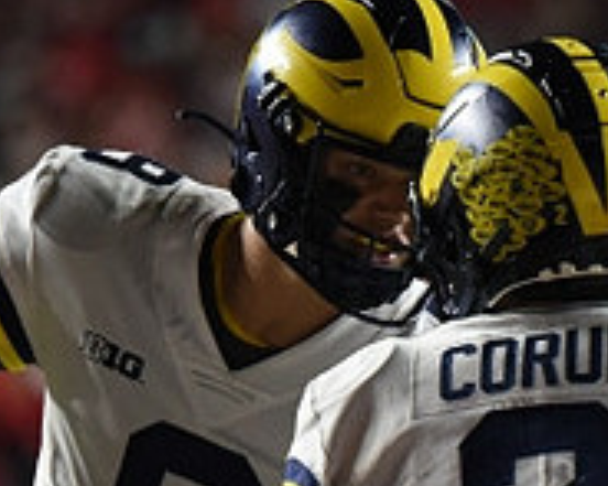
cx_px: 515
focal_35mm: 593
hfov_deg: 3.3
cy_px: 504
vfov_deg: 2.6
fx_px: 10665
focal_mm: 200
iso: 1600
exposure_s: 1/1000
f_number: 2.8
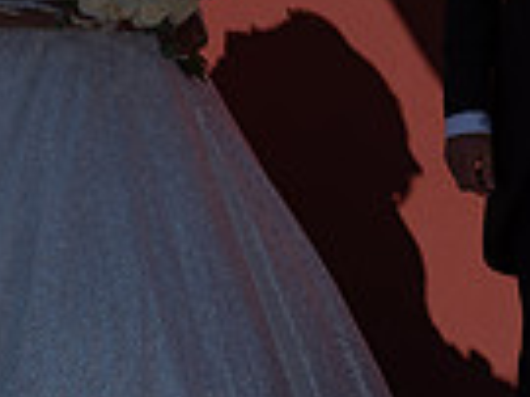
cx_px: 408
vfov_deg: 10.2
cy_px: 104
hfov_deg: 13.6
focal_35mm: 145
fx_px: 2218
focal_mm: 35
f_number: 5
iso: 125
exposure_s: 1/1600
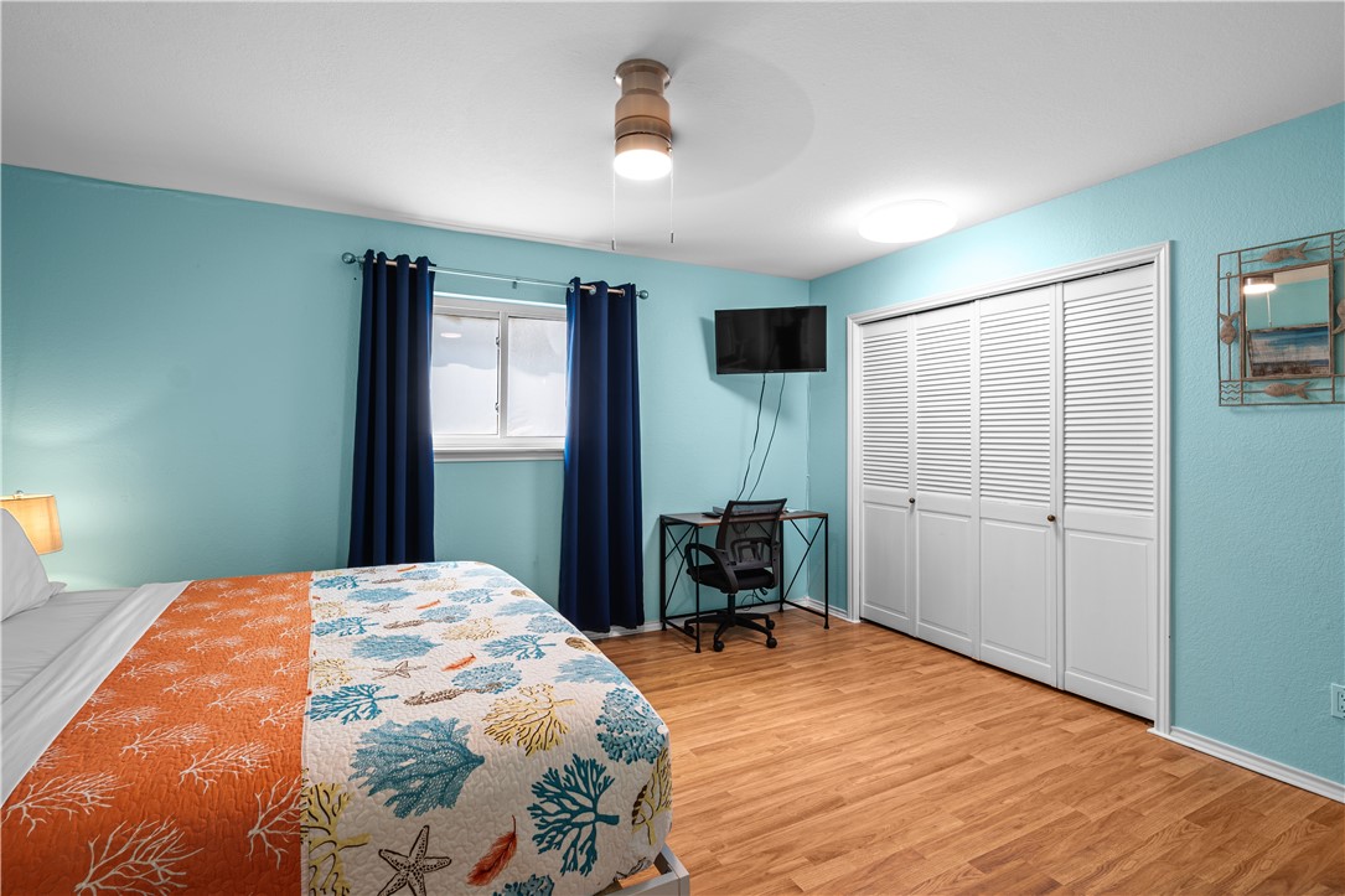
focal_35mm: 16
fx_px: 598
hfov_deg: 96.7
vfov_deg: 73.7
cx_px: 672
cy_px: 448
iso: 100
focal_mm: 11
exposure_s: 1.6
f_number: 8
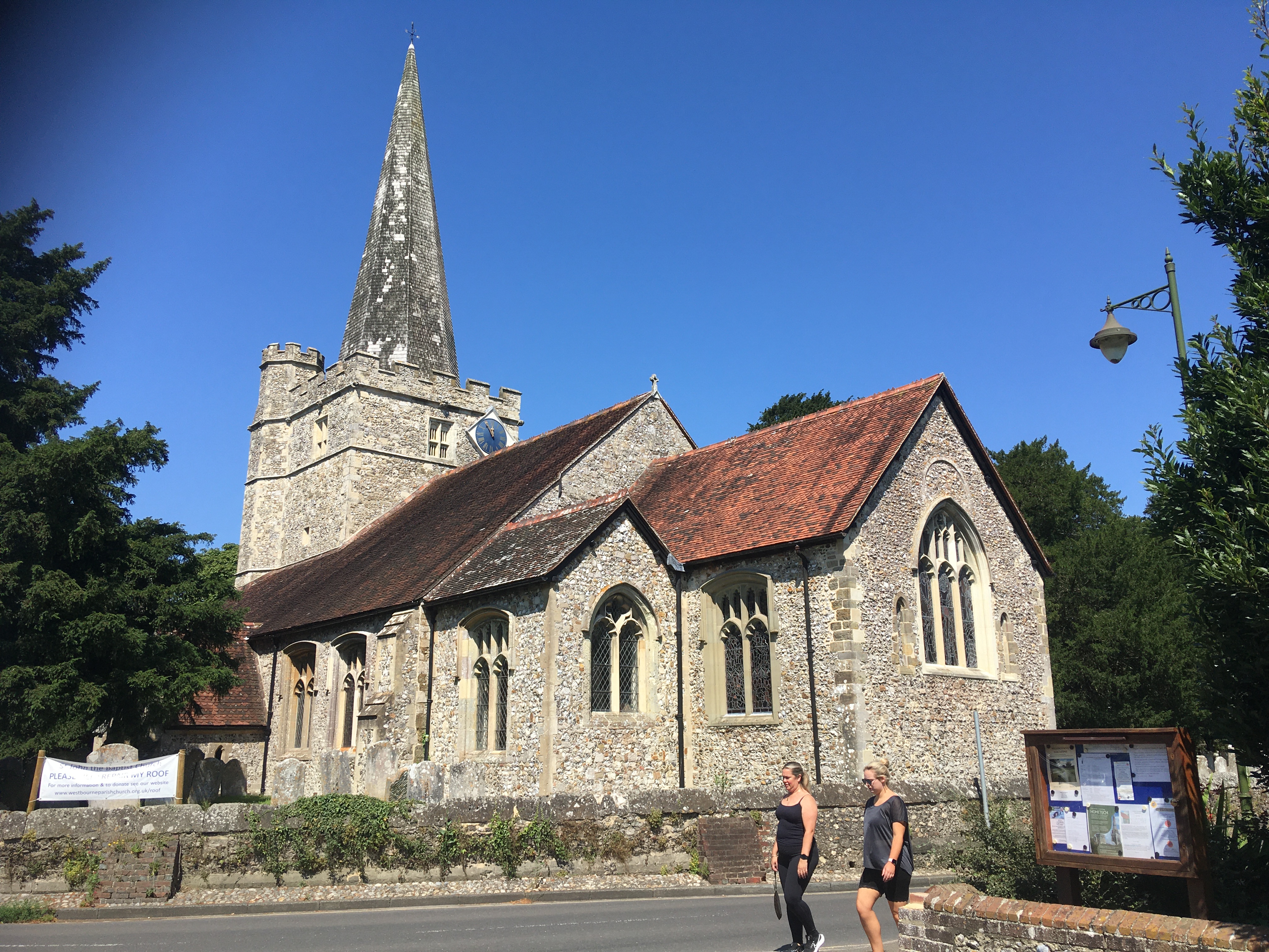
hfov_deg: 61.7
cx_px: 634
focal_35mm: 29
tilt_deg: +14.0
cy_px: 476
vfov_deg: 48.2
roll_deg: +0.4
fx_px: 1063
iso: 25
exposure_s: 1/1350
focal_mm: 4.15
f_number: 2.2
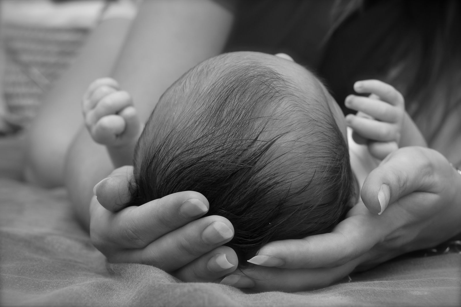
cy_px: 154
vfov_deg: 18.2
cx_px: 230
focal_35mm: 75
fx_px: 960
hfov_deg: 27.0
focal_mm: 50
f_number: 7.1
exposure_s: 1/80
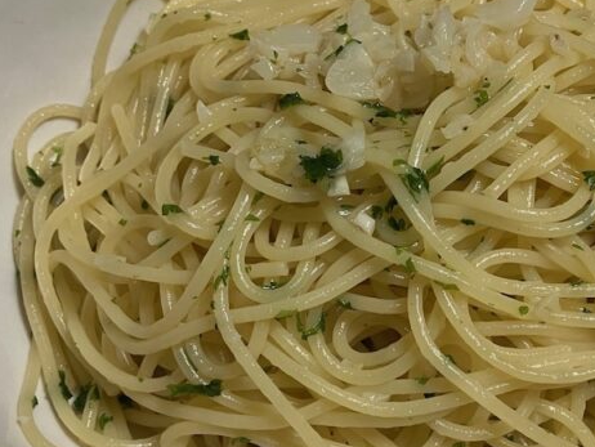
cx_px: 404
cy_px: 251
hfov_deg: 30.9
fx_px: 1066
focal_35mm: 62
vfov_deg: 23.7
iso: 100
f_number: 1.8
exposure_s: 1/60
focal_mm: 3.99
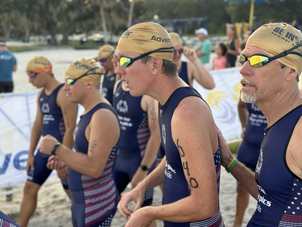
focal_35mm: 48
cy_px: 114
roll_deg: -1.1
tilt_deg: -9.2
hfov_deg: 39.7
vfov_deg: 30.3
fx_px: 419
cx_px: 151
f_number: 1.78
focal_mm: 6.86
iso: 80
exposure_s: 1/494
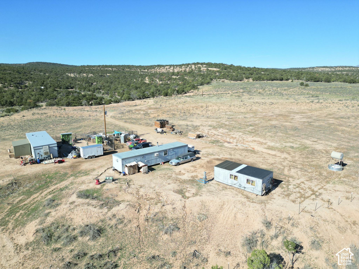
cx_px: 180
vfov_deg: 56.8
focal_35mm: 24
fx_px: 249
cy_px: 134
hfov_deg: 71.6
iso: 100
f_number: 1.7
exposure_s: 1/2500
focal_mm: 6.72
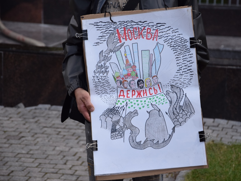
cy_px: 90
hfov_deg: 13.4
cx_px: 135
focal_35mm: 147
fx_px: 1023
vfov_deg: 10.1
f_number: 6.3
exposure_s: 1/1600
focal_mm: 90
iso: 400
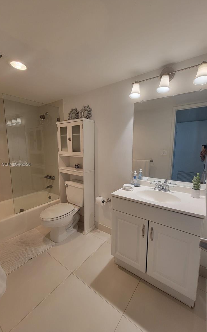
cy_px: 165
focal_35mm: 14
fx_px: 126
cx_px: 105
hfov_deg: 78.6
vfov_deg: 105.3
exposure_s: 1/60
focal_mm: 2.2
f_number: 2.2
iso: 100
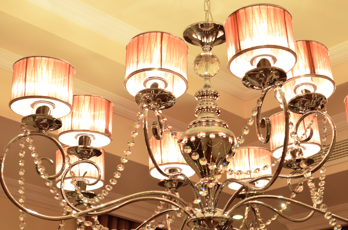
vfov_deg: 18.8
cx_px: 174
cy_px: 115
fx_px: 695
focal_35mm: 72
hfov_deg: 28.1
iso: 1000
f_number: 9
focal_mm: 48
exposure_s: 1/20
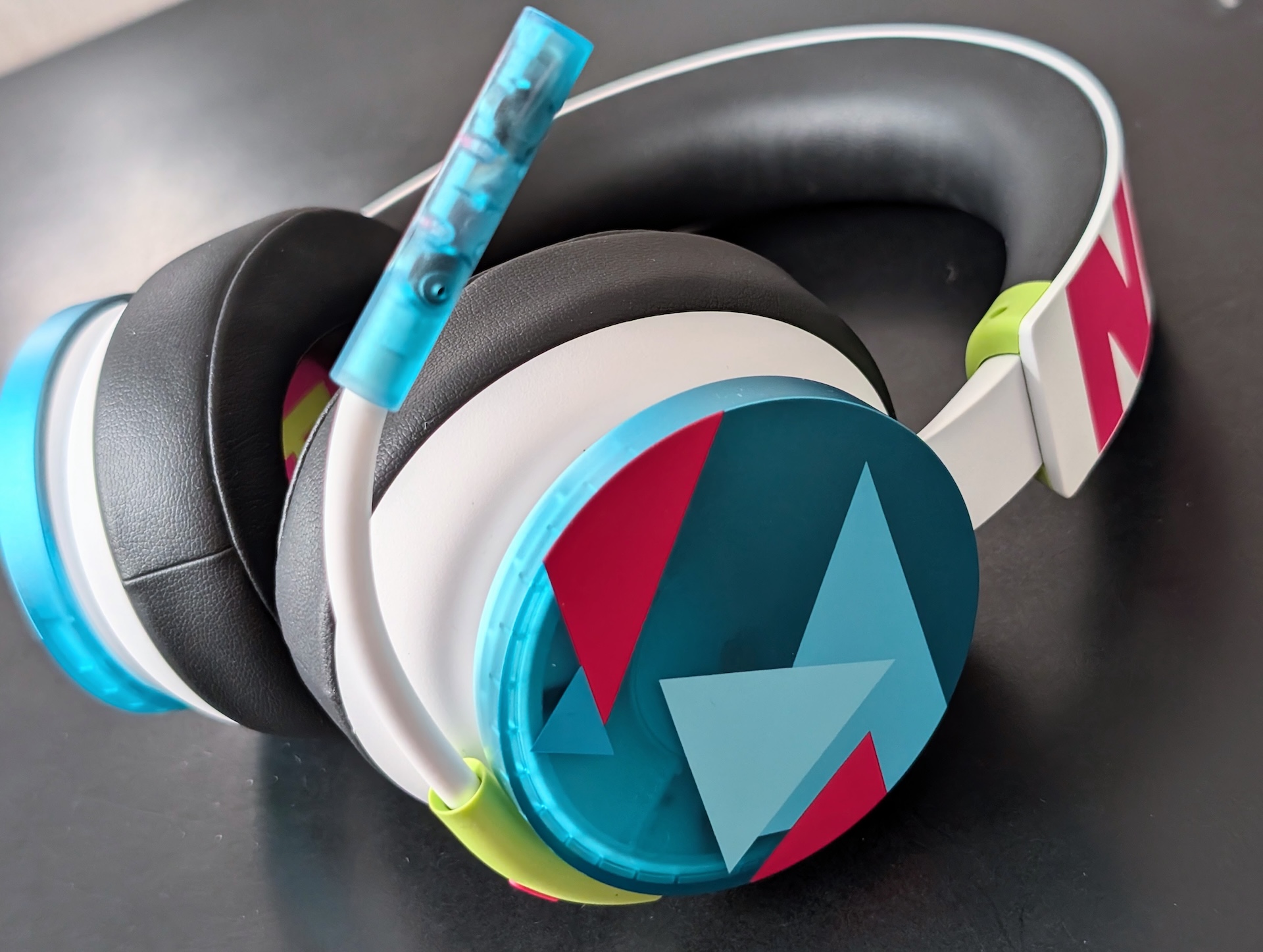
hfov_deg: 38.9
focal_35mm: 49
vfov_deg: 29.8
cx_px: 632
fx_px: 1791
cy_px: 476
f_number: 1.68
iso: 110
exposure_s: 1/54.8
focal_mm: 6.9
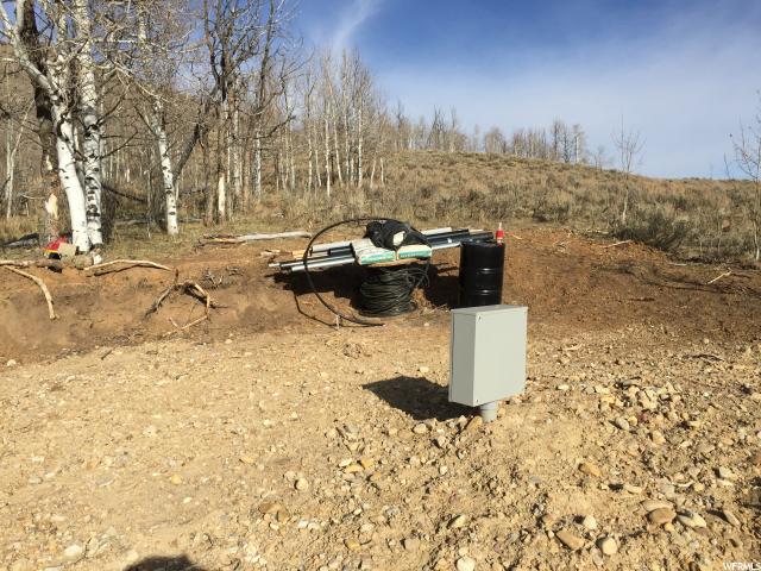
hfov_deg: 61.7
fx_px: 638
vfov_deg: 48.2
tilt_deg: -2.8
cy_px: 286
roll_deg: +4.0
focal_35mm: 29
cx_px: 380
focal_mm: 4.15
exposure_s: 1/2475
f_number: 2.2
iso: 32
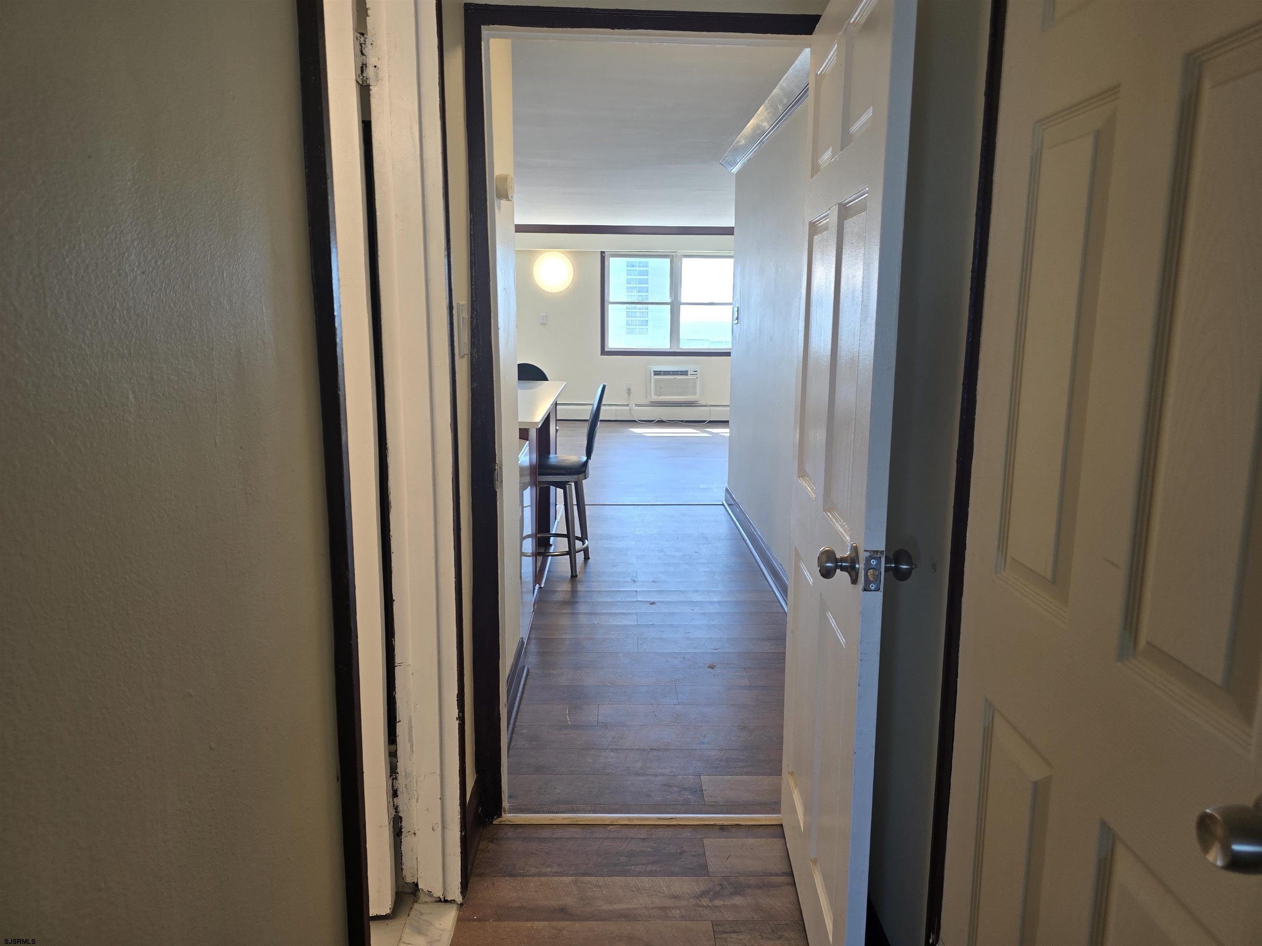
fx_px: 839
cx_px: 631
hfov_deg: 73.9
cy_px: 473
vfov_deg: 58.9
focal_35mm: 23
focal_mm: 6.3
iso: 50
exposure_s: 1/120
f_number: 1.7
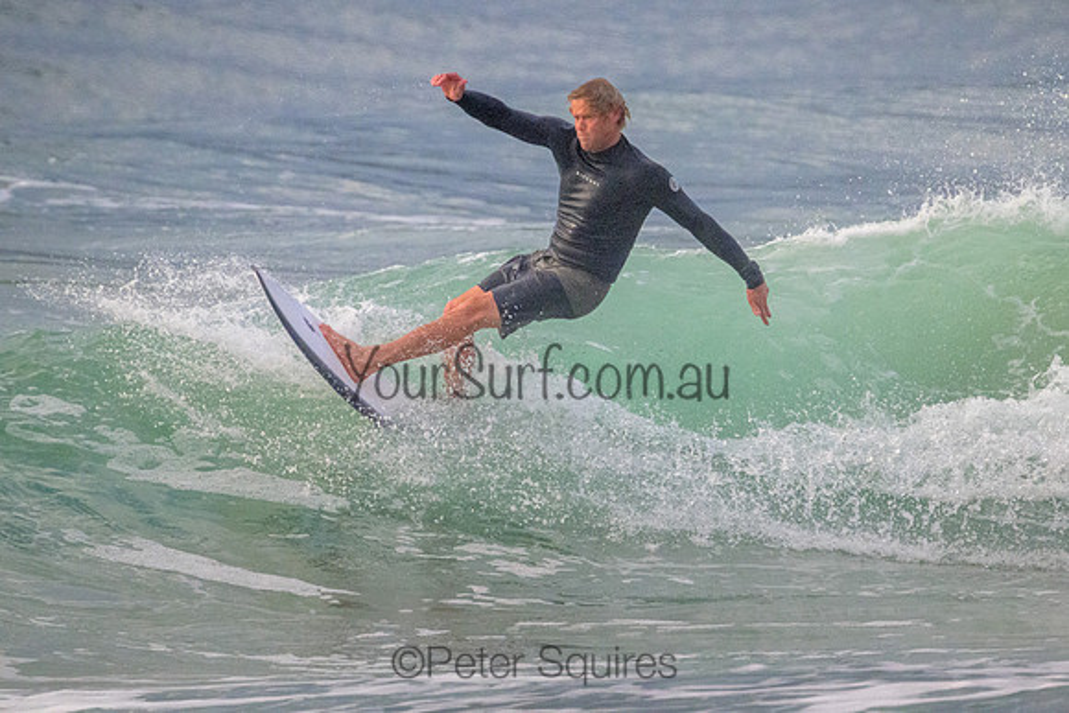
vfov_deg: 1.4
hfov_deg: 2.1
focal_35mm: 961
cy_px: 285
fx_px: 28544
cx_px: 642
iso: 5600
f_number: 11
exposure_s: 1/2000
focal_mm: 800
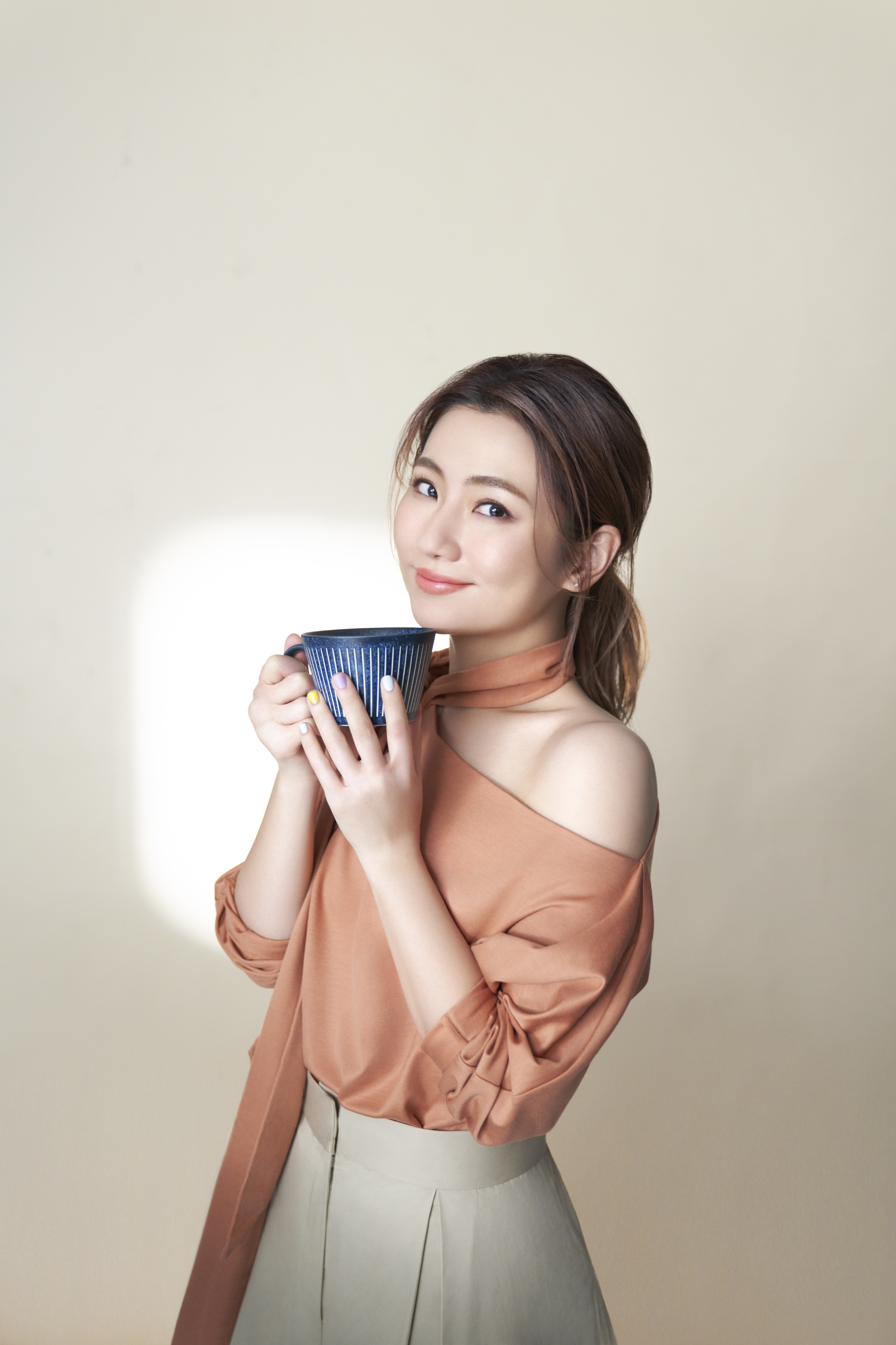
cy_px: 672
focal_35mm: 34
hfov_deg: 38.9
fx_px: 1269
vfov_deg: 55.8
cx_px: 448
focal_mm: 34
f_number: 2.8
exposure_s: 1/125
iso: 1250
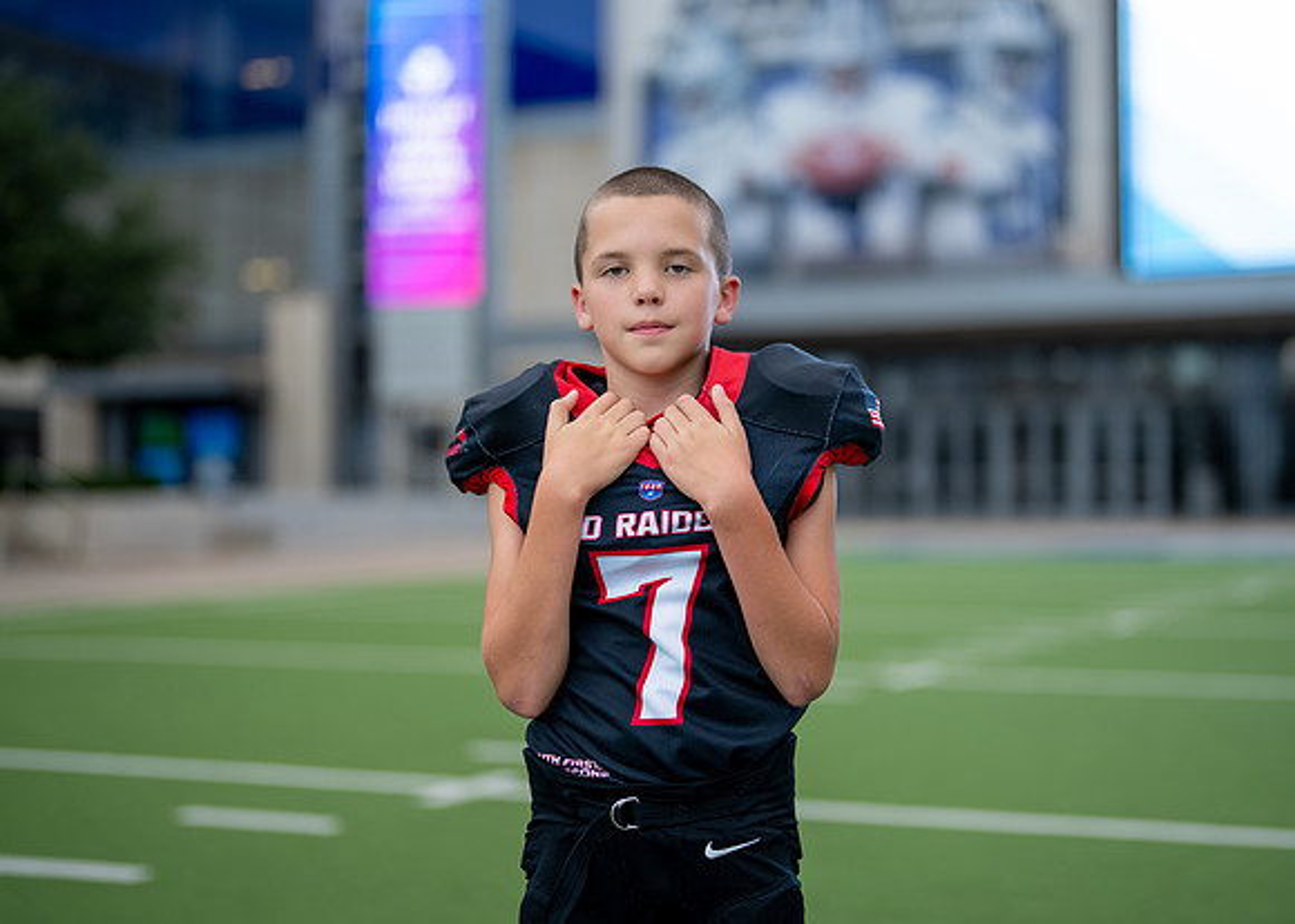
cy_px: 412
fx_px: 2200
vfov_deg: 23.7
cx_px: 709
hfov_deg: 32.8
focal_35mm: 60
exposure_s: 1/1250
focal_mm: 50
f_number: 1.2
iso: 100
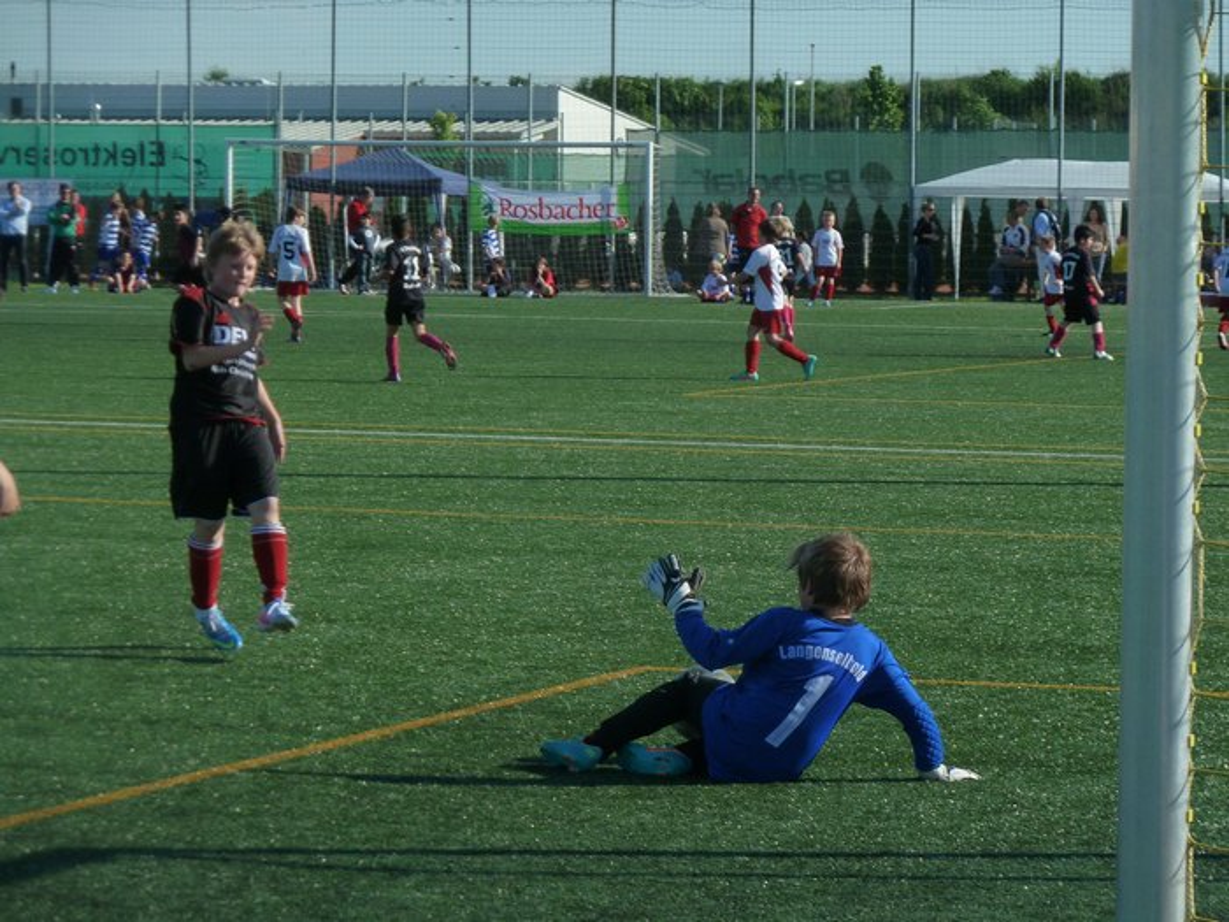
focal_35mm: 158
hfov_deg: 12.5
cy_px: 461
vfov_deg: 9.4
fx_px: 5610
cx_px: 614
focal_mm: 25.9
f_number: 5
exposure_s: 1/500
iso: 125
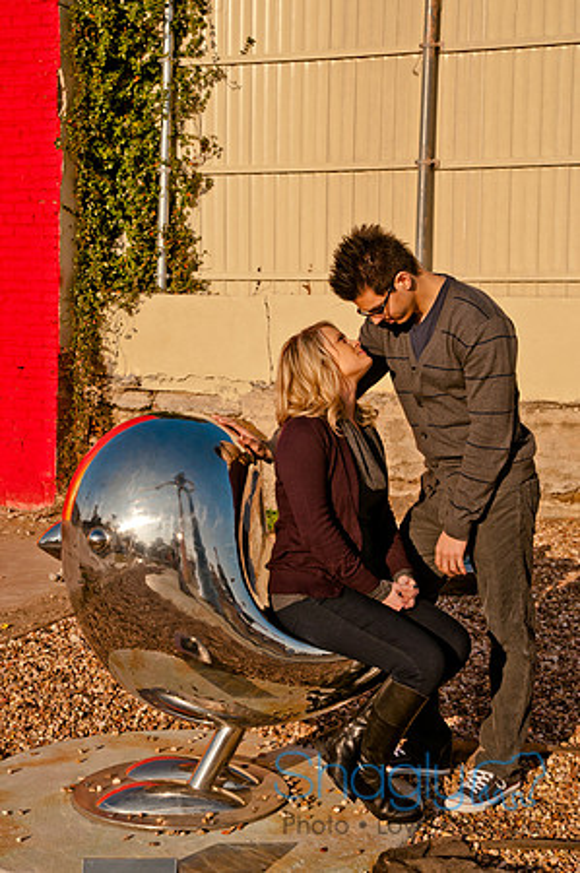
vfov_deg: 31.9
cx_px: 290
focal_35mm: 63
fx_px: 1526
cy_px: 436
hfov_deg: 21.5
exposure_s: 1/800
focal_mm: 42
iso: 200
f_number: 6.3
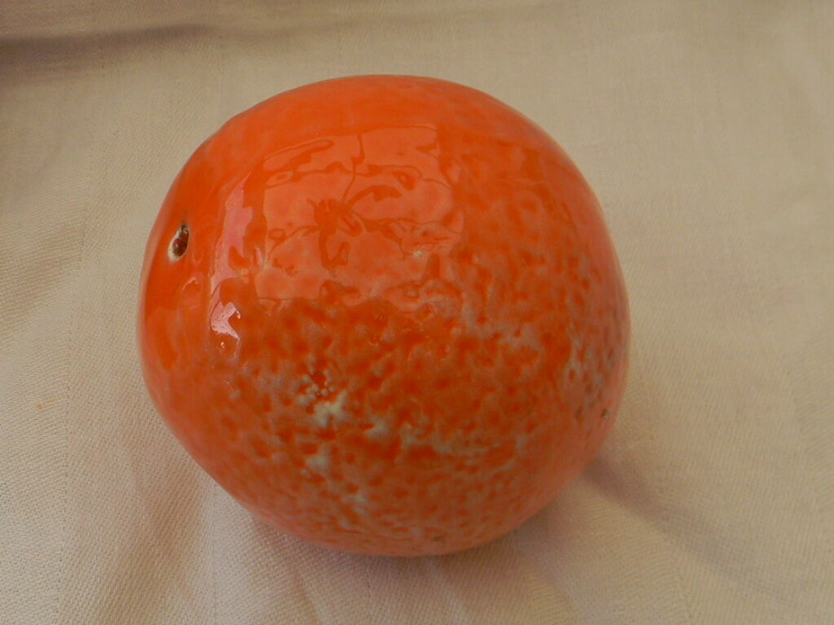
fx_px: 675
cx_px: 417
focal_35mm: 28
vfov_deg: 49.7
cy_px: 312
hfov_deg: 63.4
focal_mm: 5
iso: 80
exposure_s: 1/399
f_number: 3.5
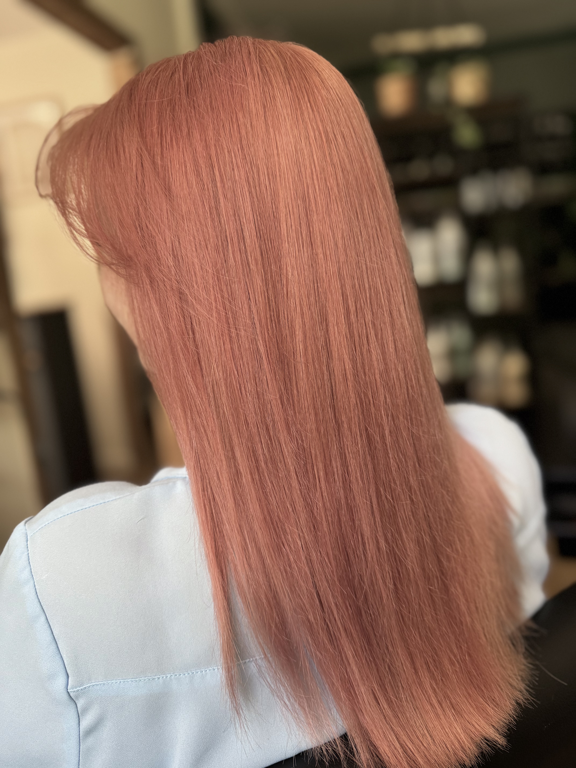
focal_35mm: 24
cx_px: 288
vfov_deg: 71.6
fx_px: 532
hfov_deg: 56.8
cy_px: 384
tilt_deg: -10.3
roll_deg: +5.2
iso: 200
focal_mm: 6.76
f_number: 1.78
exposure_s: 1/95
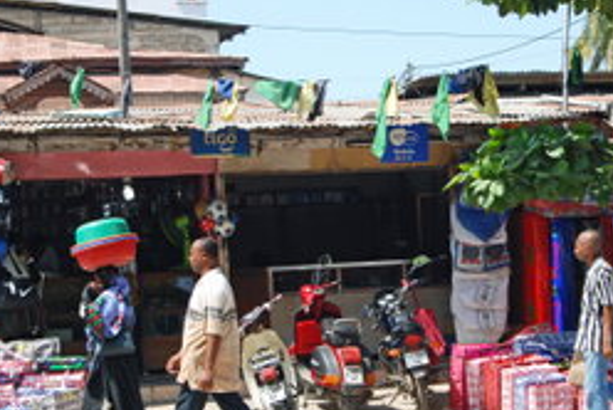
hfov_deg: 23.9
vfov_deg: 16.2
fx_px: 1446
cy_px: 203
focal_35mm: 85
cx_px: 381
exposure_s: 1/160
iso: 250
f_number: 10
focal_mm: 35
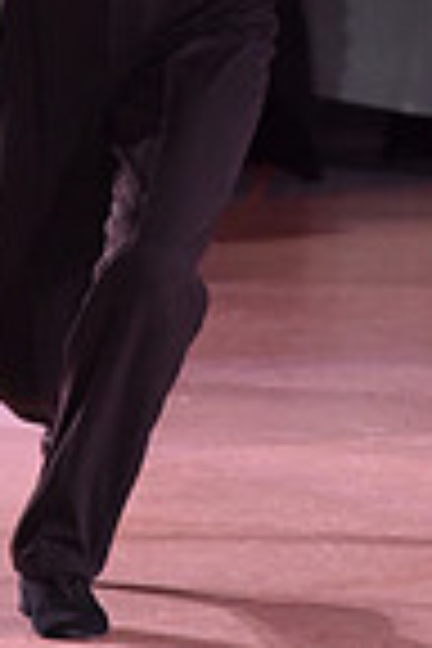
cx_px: 497
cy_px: -284
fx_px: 14471
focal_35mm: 804
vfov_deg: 2.6
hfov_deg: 1.7
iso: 2500
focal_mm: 200
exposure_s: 1/320
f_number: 5
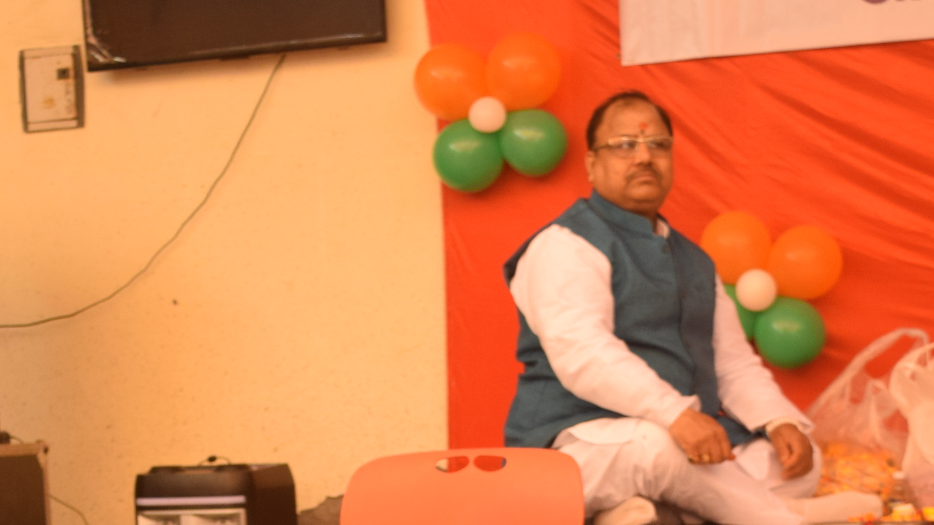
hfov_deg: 20.9
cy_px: 792
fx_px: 2535
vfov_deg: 11.3
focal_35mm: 102
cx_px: 397
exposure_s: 1/125
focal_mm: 25
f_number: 5.6
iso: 400
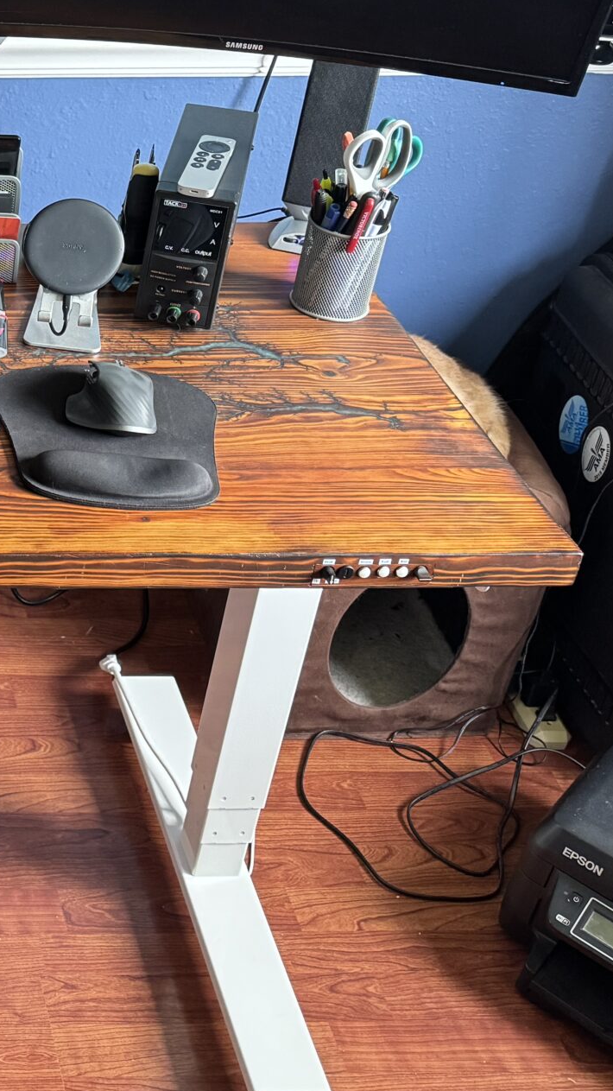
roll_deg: -0.6
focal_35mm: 53
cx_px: -272
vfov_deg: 38.7
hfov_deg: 19.9
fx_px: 1532
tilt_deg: -31.6
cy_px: 358
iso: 500
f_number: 1.78
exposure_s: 1/60
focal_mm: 6.76
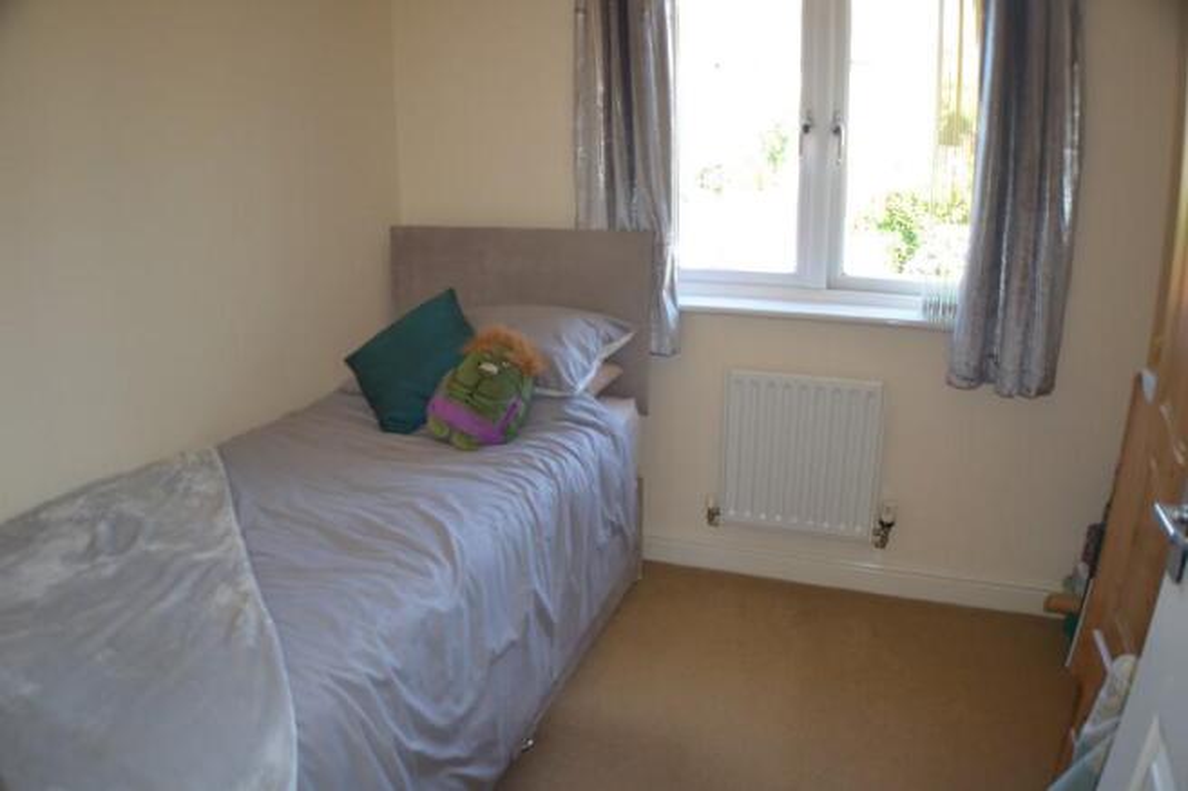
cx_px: 594
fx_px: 990
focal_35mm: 30
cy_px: 396
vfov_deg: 43.6
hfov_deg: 61.9
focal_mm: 20
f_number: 3.8
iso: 450
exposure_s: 1/60
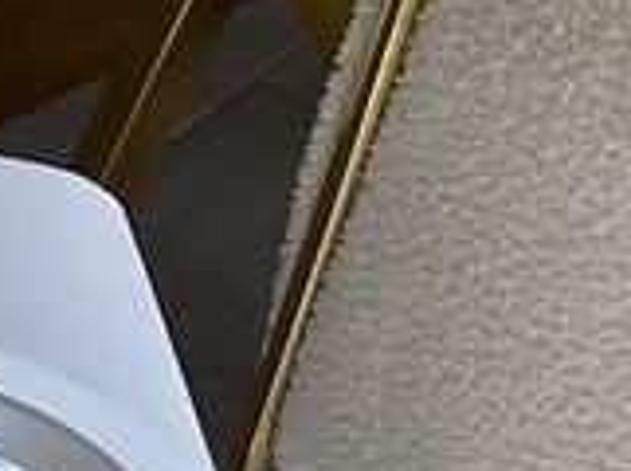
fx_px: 3510
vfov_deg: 7.4
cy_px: 895
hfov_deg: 9.3
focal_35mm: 193
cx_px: -858
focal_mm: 3.3
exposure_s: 1/120
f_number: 2.4
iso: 64
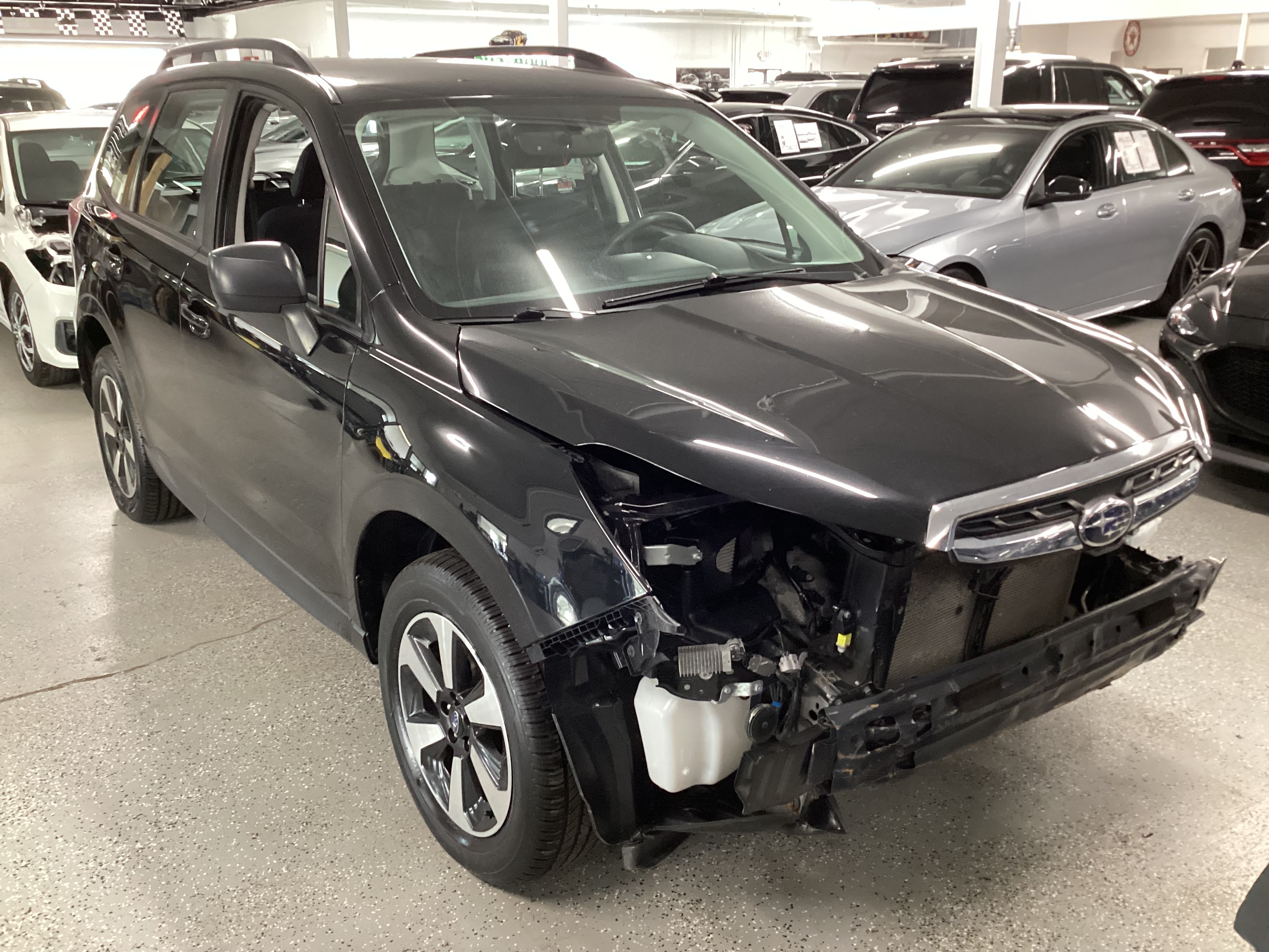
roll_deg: +0.5
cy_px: 476
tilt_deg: -19.4
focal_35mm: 31
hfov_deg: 58.4
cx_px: 634
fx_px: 1136
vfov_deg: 45.4
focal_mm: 3.3
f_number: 2.4
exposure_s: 1/40
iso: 320
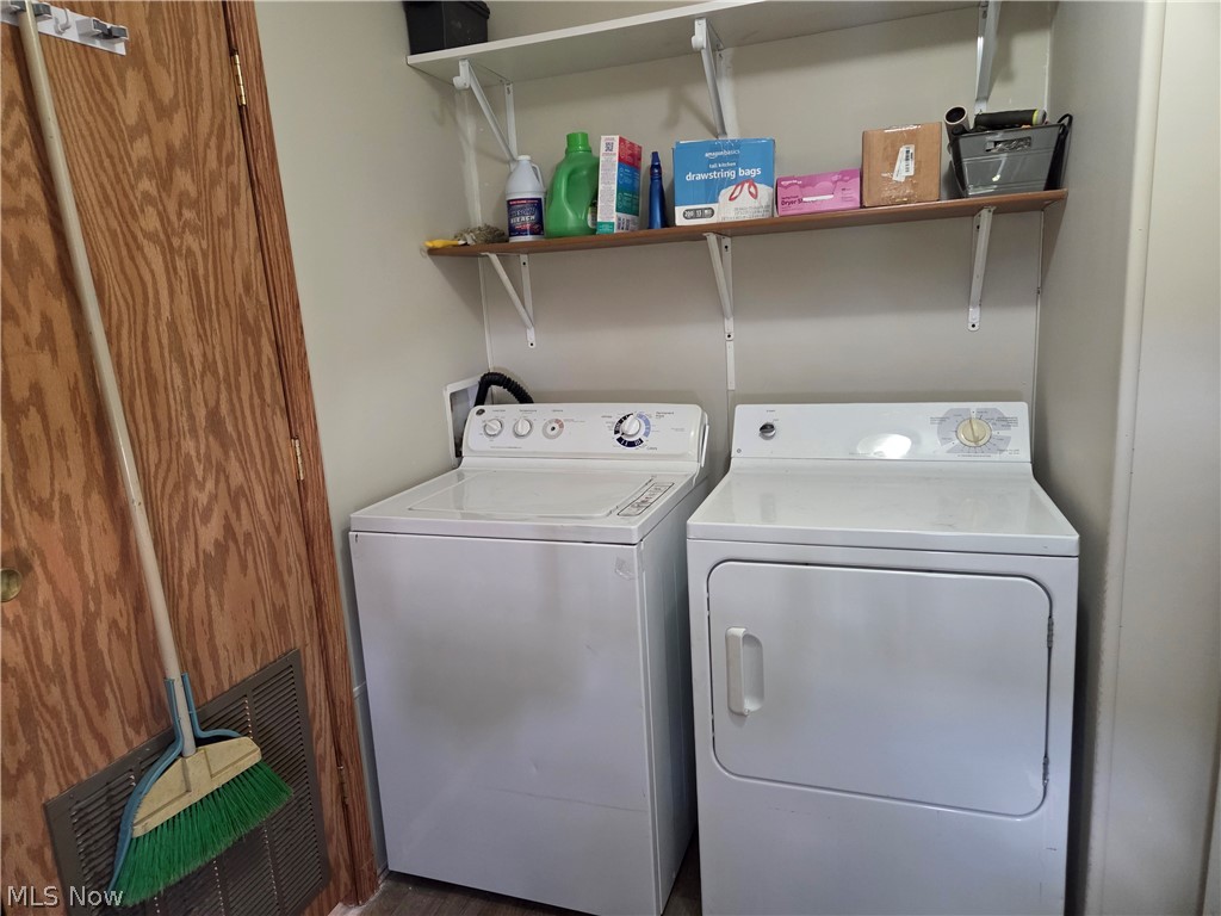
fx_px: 811
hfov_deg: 73.9
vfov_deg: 58.9
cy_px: 458
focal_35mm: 23
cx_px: 610
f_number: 1.8
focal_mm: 5.4
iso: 1000
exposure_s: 1/120
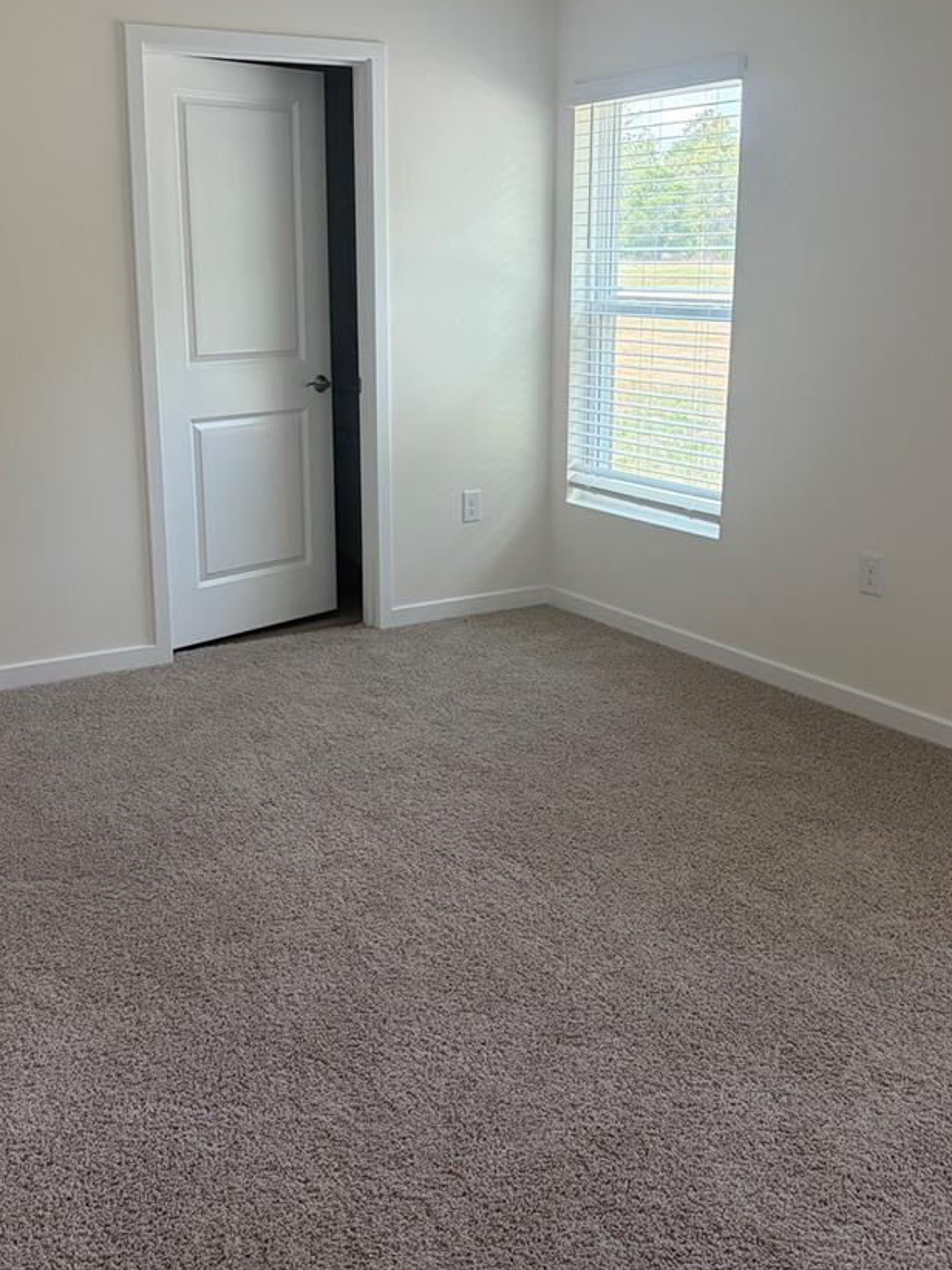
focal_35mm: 38
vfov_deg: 48.9
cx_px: 442
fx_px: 1393
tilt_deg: -13.2
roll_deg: +0.0
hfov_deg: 37.7
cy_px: 571
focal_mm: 5.96
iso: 125
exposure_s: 1/153
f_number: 1.6
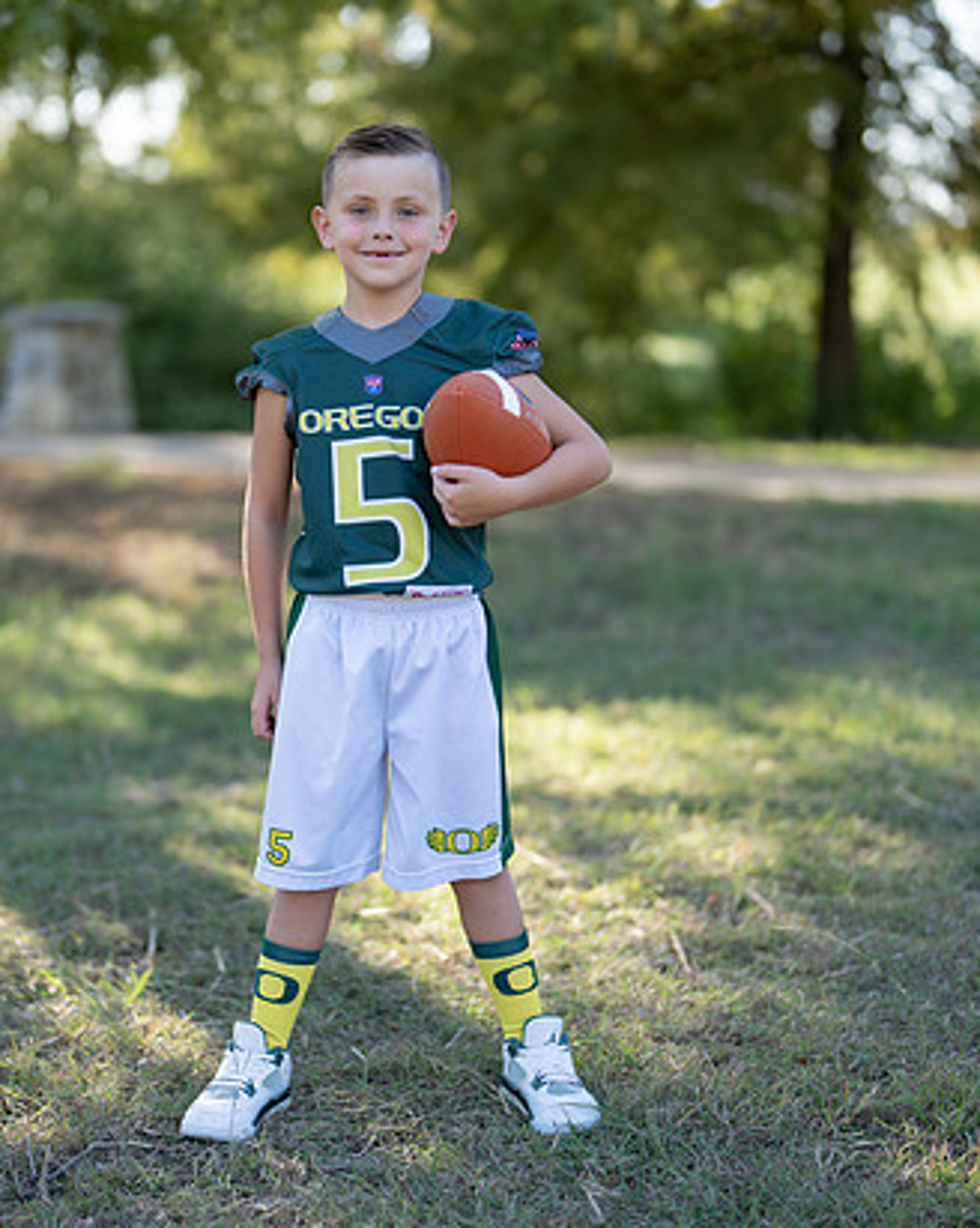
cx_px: 379
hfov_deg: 21.5
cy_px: 613
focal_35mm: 71
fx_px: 2578
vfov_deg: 26.8
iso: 100
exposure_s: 1/1250
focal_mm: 50
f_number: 1.2
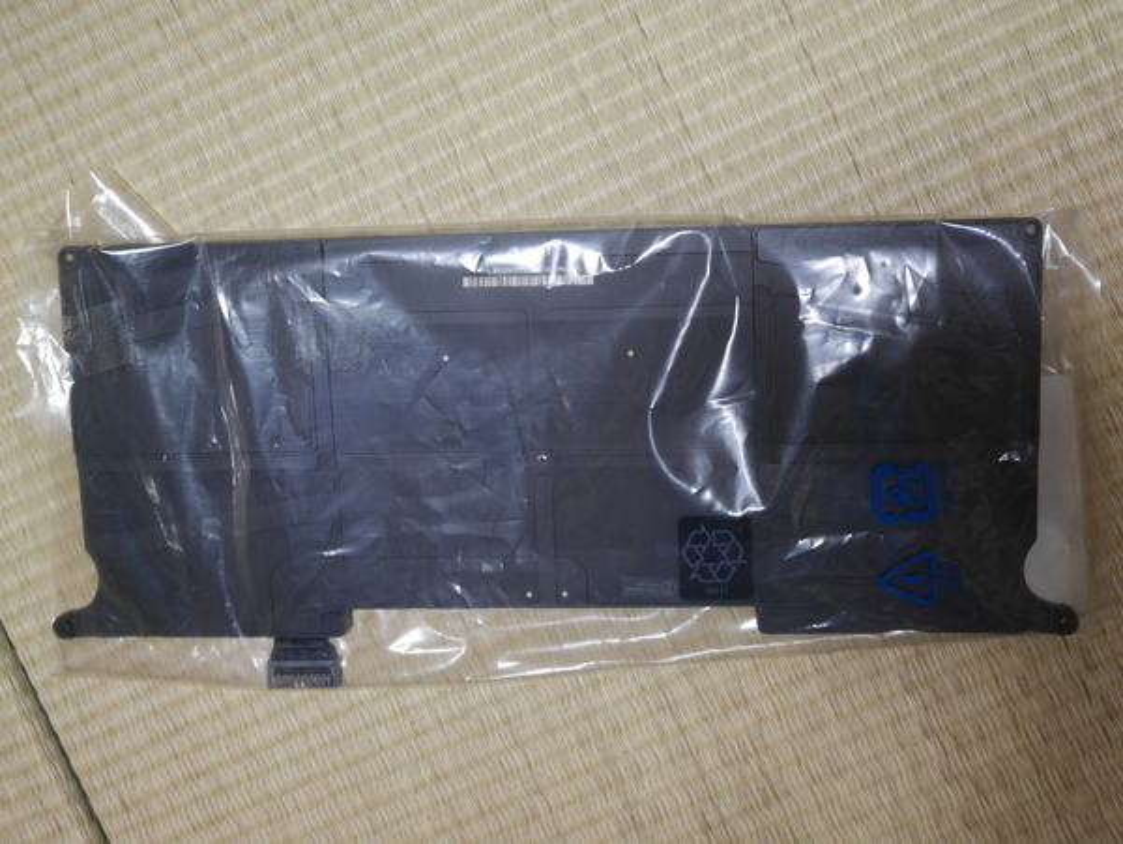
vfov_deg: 29.1
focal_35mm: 50
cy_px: 422
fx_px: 1623
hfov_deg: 38.2
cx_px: 562
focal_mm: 25
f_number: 5.1
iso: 800
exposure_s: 1/25
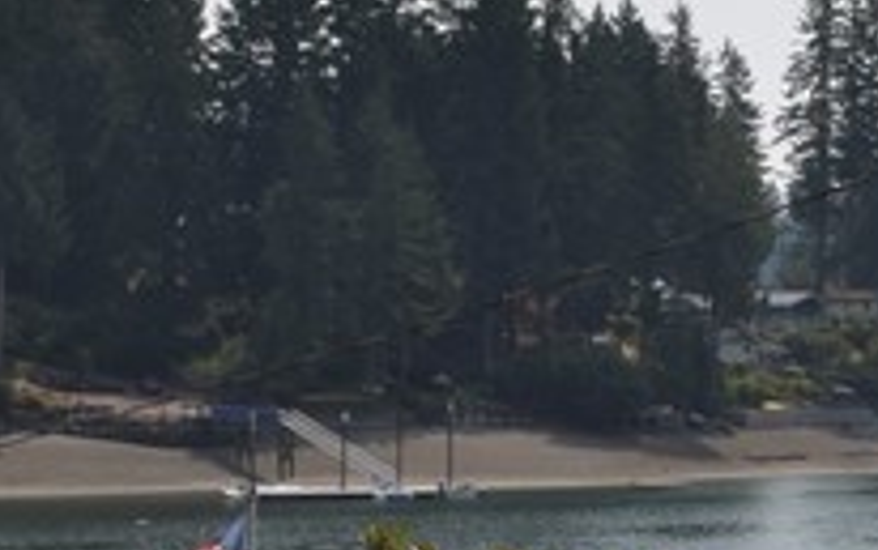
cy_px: 857
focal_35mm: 145
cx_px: 529
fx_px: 3472
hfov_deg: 14.4
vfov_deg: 8.8
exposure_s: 1/200
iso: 100
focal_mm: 18
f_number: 13
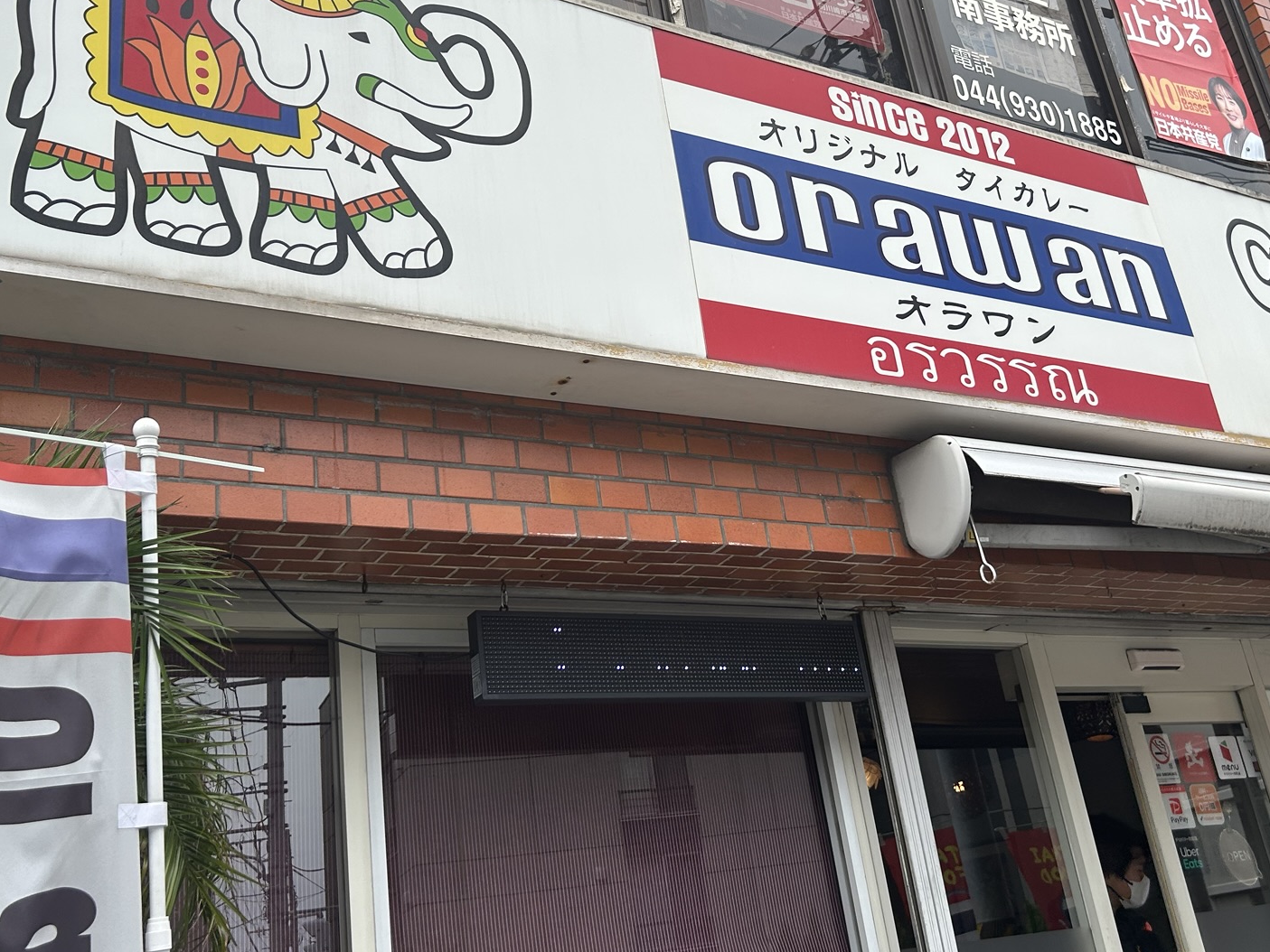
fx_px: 1358
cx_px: 672
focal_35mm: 37
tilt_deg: +22.0
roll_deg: +8.3
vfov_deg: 38.6
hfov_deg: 50.1
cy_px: 437
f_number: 1.5
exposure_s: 1/2457
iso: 50
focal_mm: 5.7
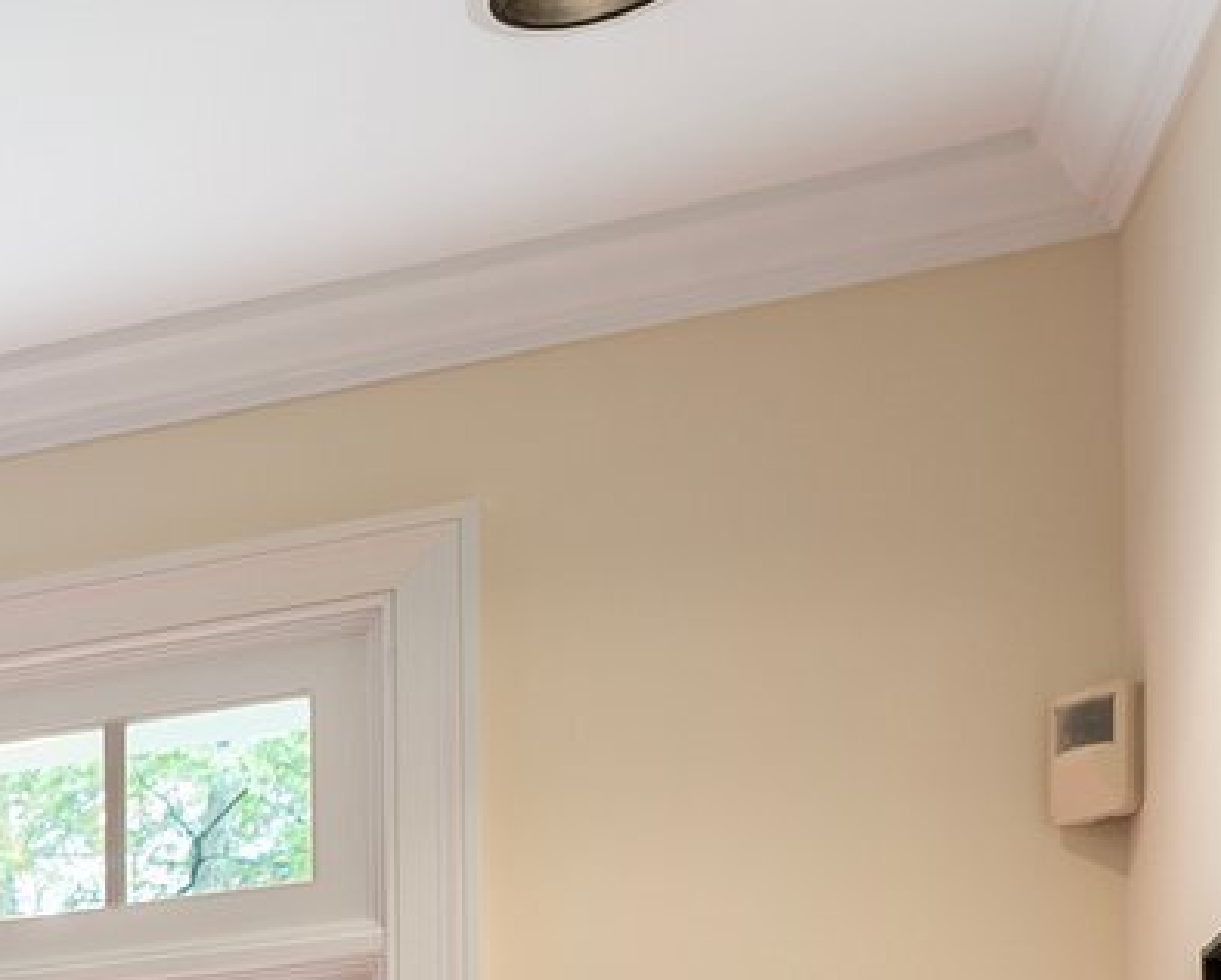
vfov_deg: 16.7
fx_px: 2821
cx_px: -1246
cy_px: 1720
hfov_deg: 17.3
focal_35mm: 78
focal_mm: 16
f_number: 6.3
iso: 80
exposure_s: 1
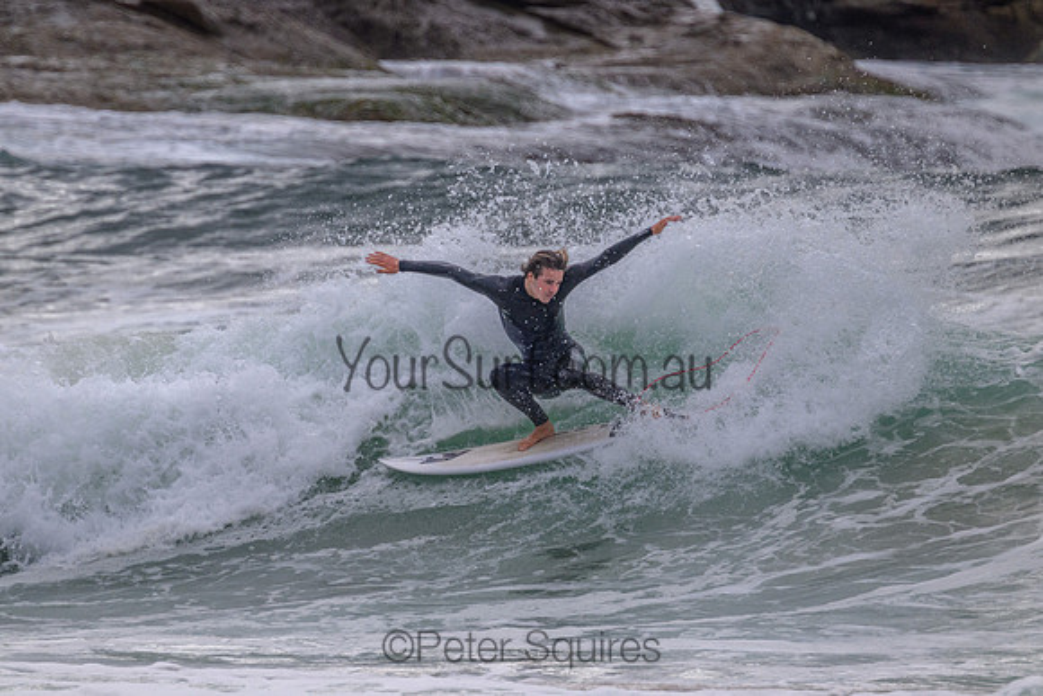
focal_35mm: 800
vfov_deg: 1.7
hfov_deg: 2.6
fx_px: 23182
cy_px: 348
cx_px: 522
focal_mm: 800
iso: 1250
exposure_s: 1/1600
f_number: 11
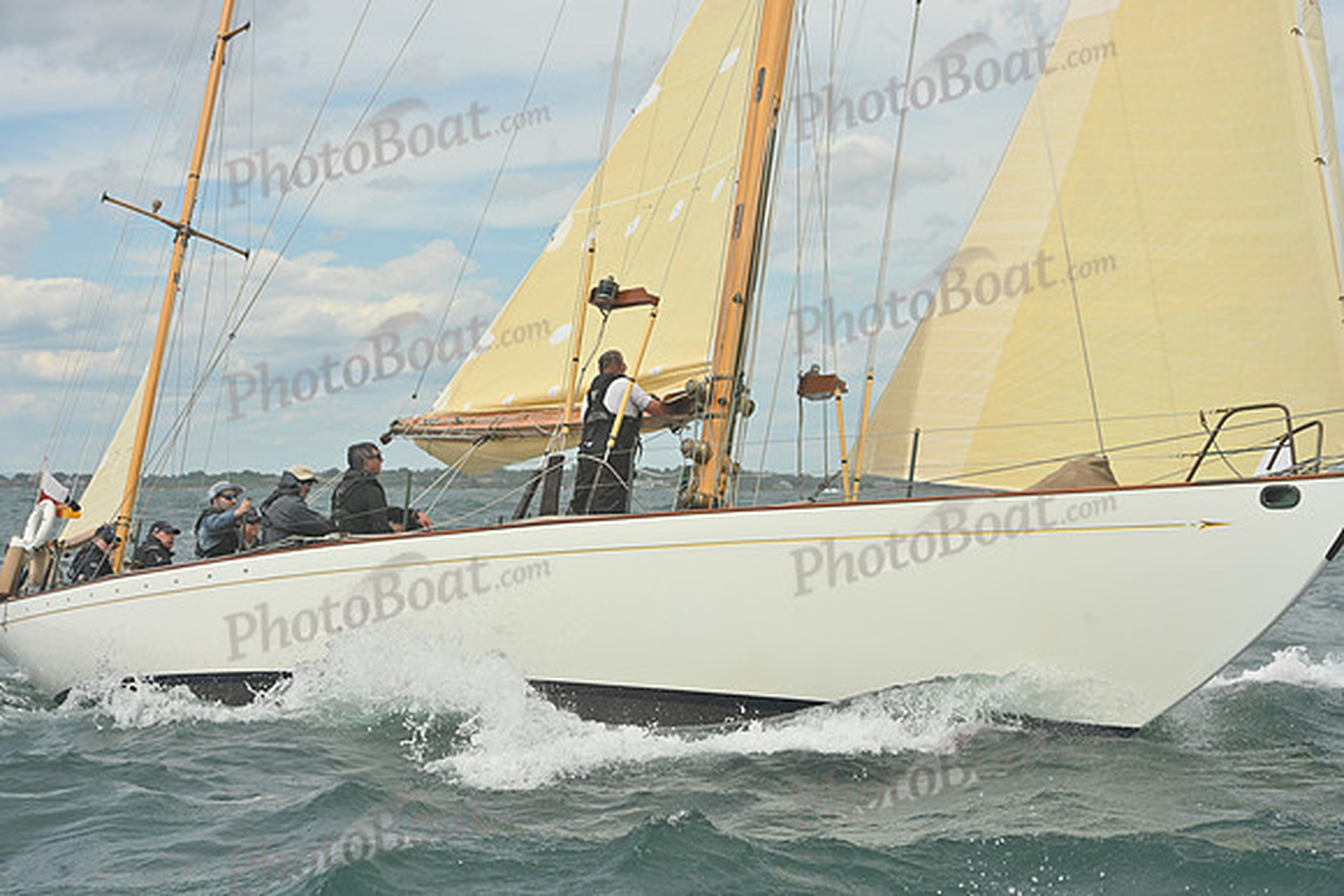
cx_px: 672
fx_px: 2614
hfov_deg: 28.8
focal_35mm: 70
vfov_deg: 19.5
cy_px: 448
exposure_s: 1/1250
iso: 320
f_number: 10
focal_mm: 70
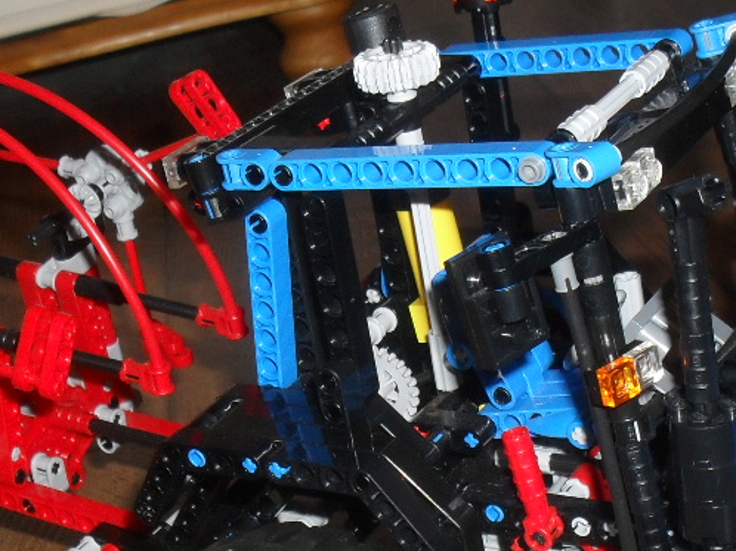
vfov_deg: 20.1
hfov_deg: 26.9
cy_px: 464
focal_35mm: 72
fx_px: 1530
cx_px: 477
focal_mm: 6.3
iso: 200
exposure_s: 1/45
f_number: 3.2
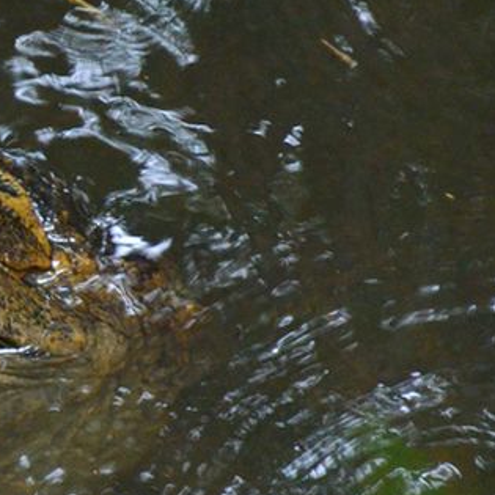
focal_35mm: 382
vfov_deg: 4.6
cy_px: 280
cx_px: -173
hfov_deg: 4.6
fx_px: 6184
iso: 3200
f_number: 5.6
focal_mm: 105
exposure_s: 1/125
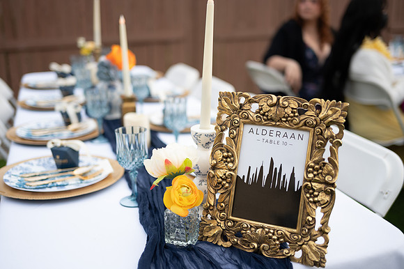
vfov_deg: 33.4
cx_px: 202
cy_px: 134
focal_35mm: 40
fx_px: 449
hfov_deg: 48.5
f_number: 2
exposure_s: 1/640
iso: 100
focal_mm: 40
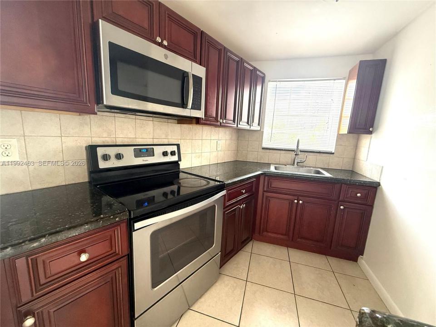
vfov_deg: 85.7
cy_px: 164
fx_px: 176
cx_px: 218
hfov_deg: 102.1
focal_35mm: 14
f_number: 2.2
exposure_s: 1/99
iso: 320
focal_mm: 2.22
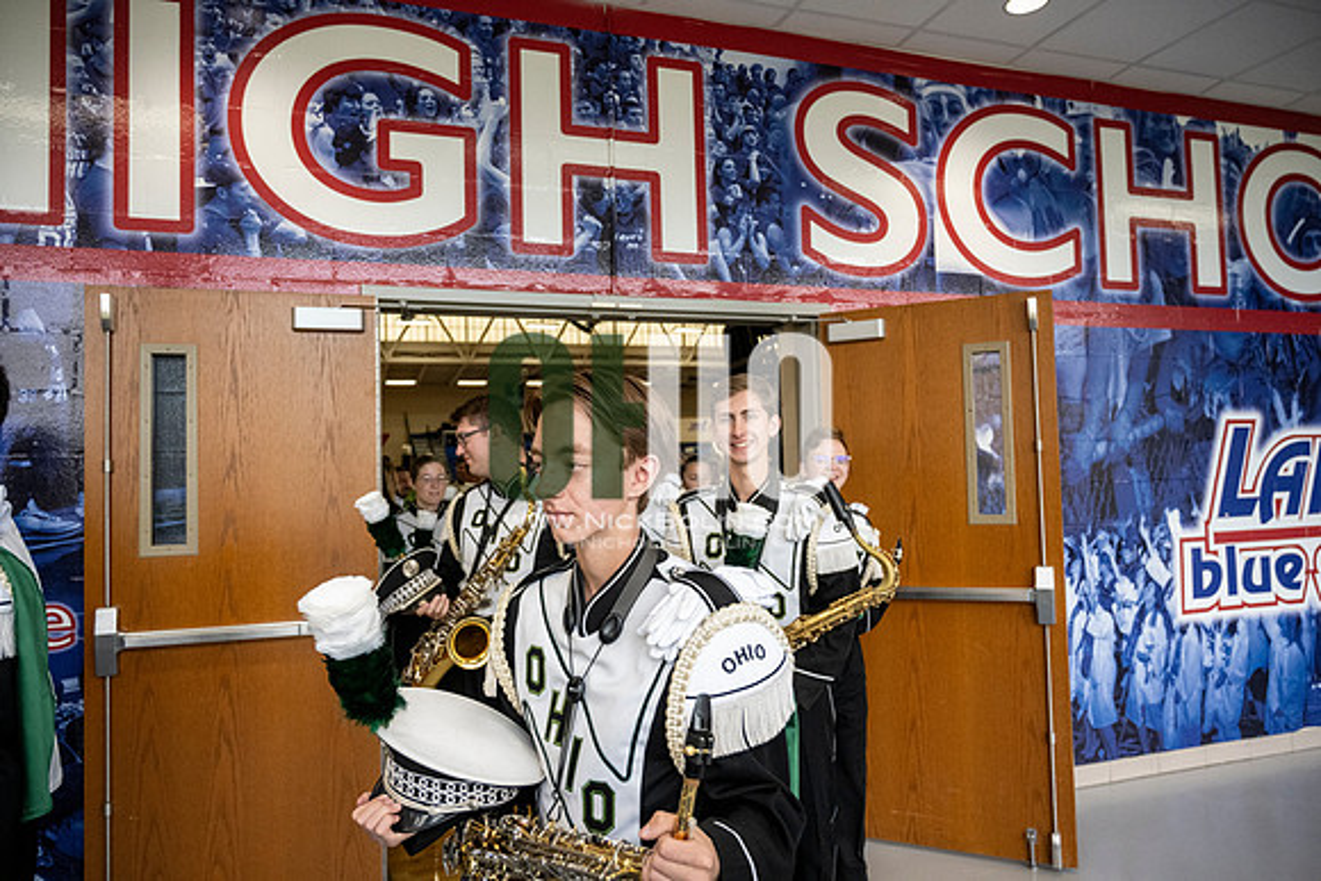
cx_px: 660
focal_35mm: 24
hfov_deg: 73.7
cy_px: 440
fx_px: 881
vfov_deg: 53.2
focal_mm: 24
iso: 3200
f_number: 4
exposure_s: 1/800
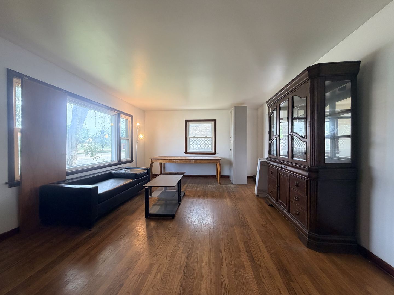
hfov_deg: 102.1
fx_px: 159
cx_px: 197
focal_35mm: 14
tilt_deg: -2.1
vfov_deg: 85.7
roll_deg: +0.1
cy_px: 148
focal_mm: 2.22
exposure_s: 1/120
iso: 200
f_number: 2.2
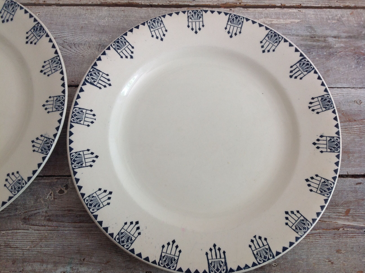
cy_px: 136
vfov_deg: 40.6
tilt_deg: -75.6
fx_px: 369
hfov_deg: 52.7
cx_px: 182
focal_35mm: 35
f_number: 2.4
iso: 50
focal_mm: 4.28
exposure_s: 1/30
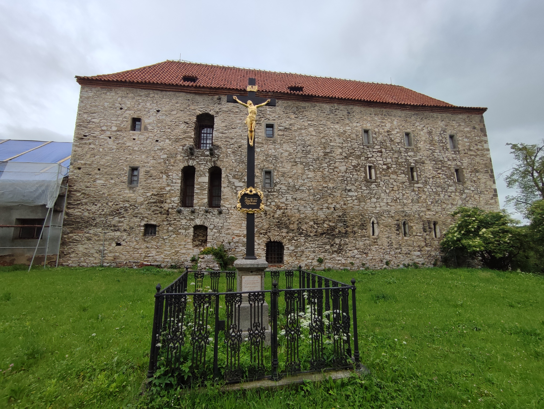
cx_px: 272
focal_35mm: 16
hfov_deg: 94.5
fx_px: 252
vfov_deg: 78.2
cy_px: 204
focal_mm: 1.65
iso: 50
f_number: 2.2
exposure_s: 1/1263
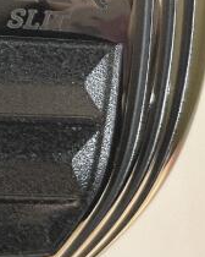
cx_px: -221
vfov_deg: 15.9
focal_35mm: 116
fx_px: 880
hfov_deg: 11.7
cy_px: -54
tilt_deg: -67.7
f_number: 1.6
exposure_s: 1/60
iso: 200
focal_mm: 4.2
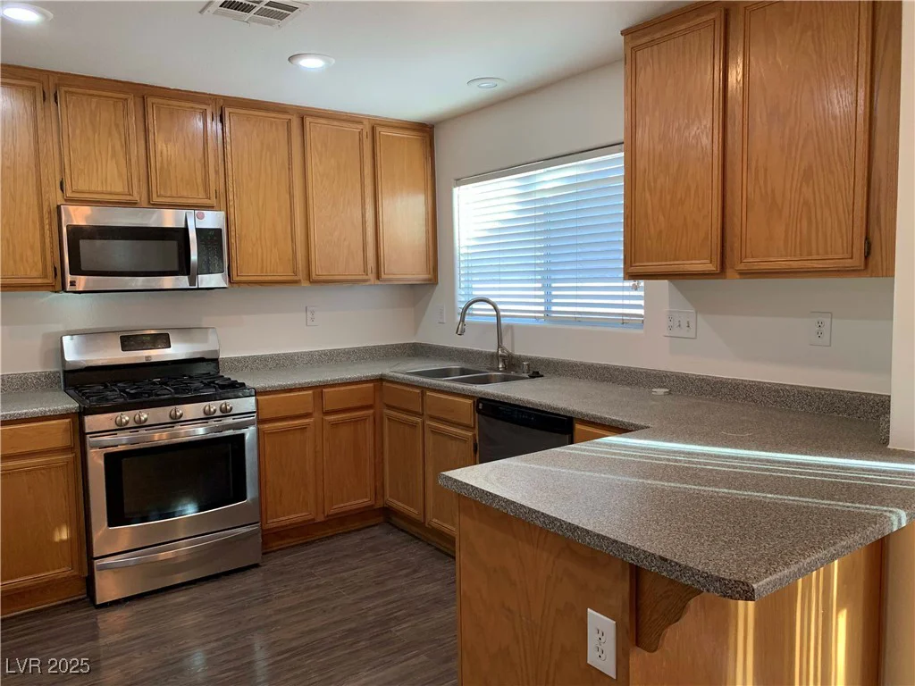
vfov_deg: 53.1
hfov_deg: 67.3
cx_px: 458
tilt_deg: -5.2
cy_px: 343
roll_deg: +0.9
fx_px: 687
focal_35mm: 26
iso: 80
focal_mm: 4.25
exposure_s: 1/60
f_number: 1.8
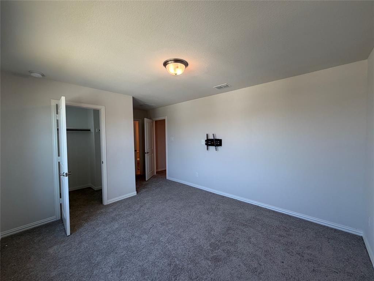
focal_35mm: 14
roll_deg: +1.8
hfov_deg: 102.1
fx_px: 151
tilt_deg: -2.2
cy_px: 140
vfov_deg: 85.7
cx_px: 187
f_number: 2.2
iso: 100
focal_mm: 2.22
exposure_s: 1/120
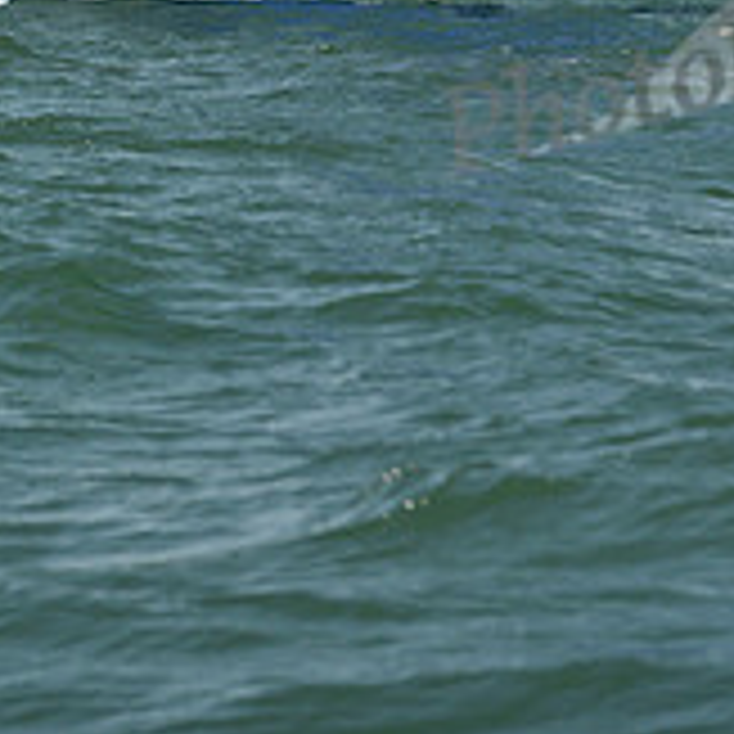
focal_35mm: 338
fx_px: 8109
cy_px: -567
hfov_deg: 5.2
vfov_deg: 5.1
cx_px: 209
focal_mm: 112
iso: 250
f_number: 5
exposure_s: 1/800
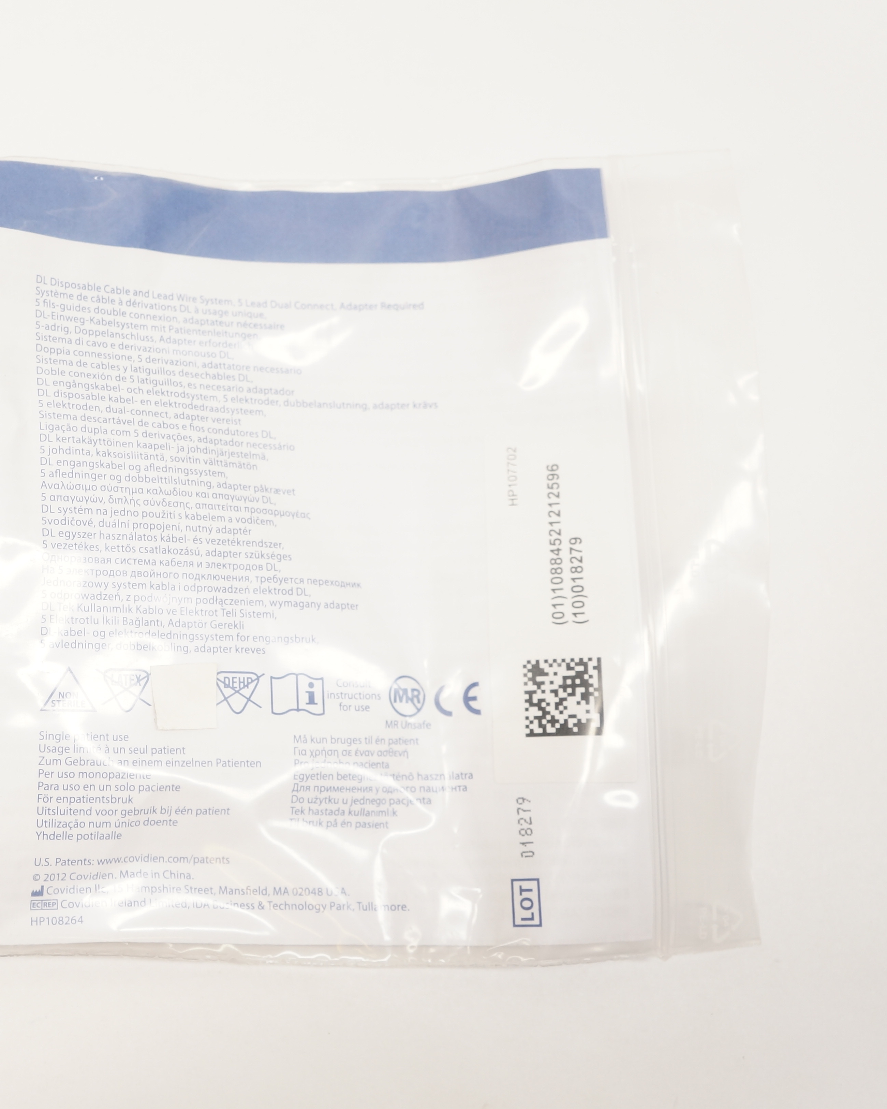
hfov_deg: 28.3
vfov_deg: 36.7
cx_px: 58
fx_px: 1673
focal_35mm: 51
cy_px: 553
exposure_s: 1/60
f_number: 5.6
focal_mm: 24
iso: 400
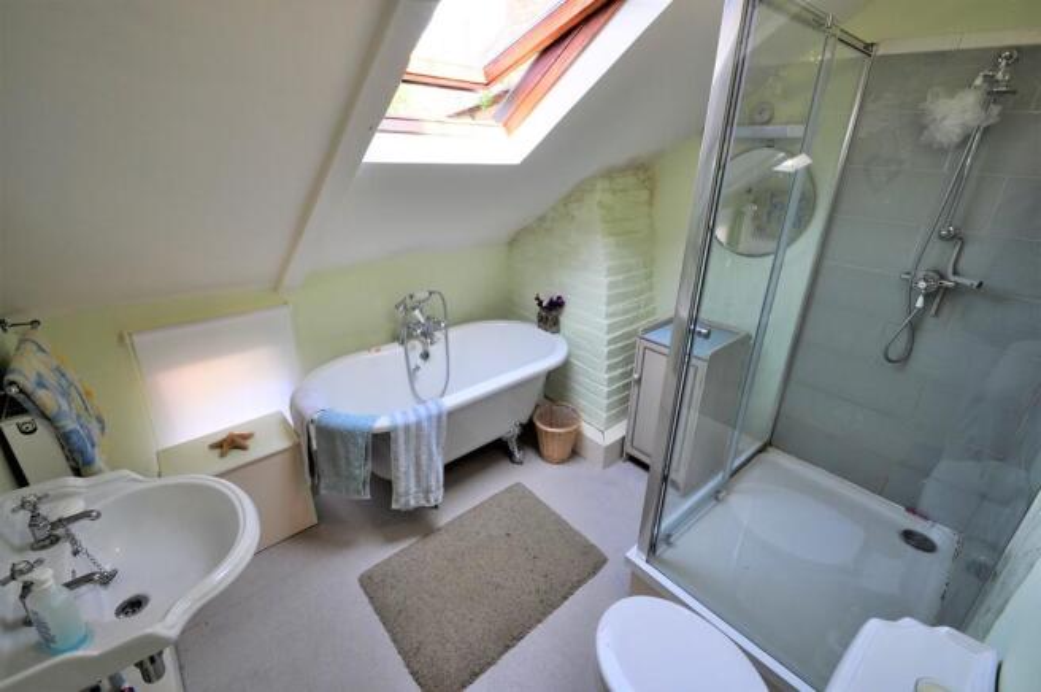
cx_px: 520
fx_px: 433
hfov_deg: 100.4
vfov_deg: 77.2
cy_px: 346
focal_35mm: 15
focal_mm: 10
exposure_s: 1/30
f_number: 8
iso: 400
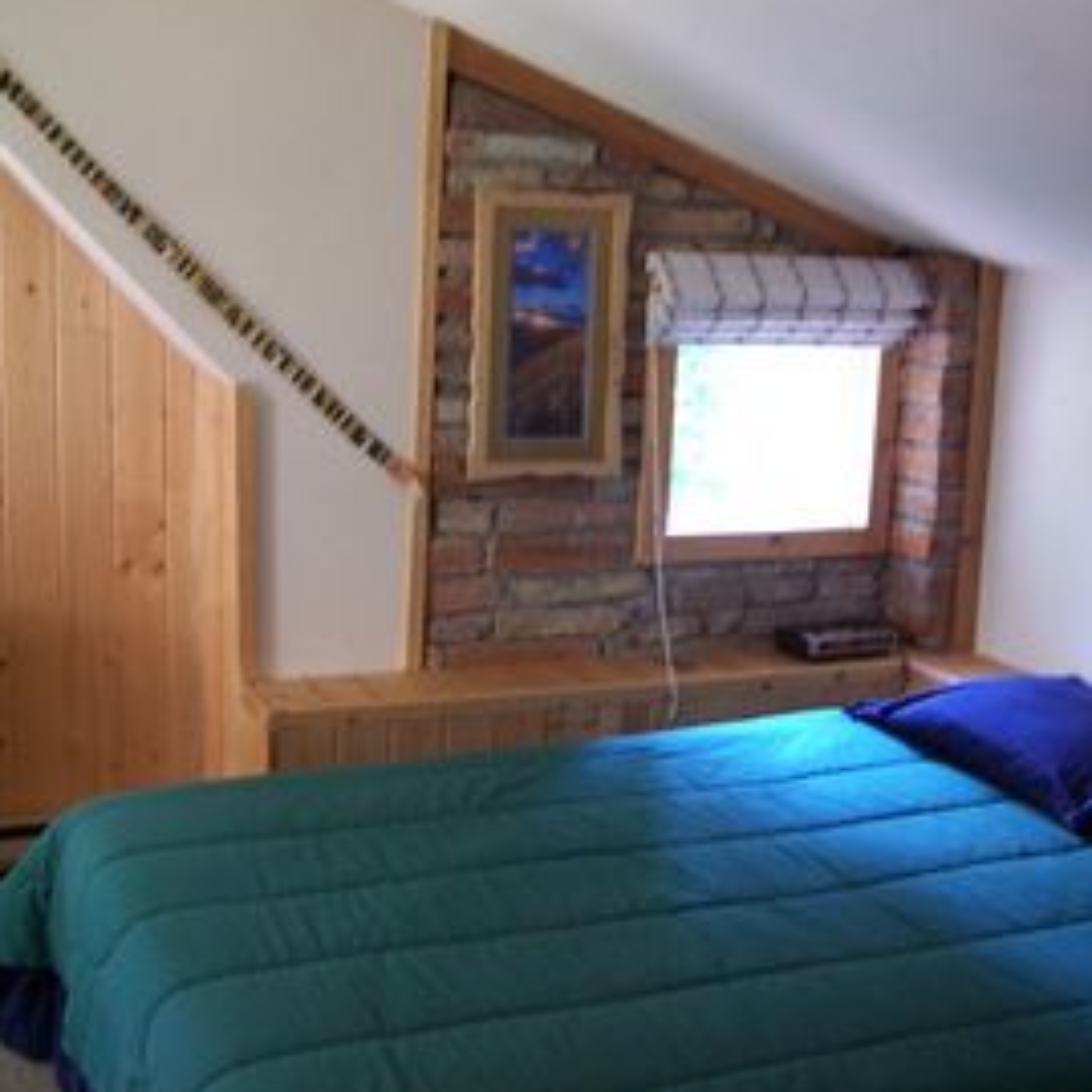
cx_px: 418
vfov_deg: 36.8
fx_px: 1642
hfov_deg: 36.6
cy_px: 544
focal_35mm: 46
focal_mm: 6.3
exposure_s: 1/8
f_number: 2.8
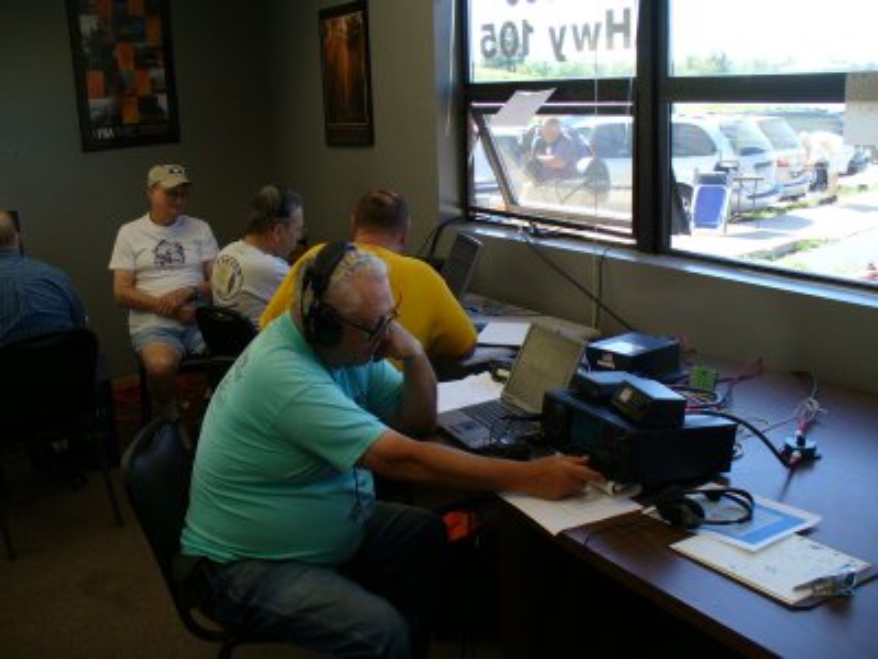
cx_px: 439
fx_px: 938
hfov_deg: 50.1
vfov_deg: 38.7
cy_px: 330
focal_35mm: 37
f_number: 2.8
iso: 100
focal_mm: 6.1
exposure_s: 1/100
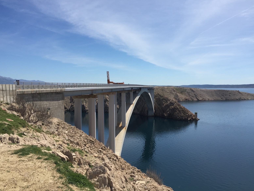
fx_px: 220
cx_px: 125
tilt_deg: -1.3
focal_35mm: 30
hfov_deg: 60.0
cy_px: 95
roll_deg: +0.8
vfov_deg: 46.8
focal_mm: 4.15
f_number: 2.2
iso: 32
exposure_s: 1/3049
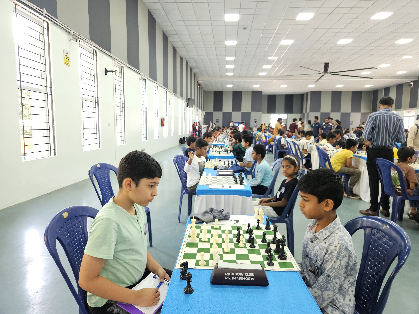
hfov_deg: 73.9
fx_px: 278
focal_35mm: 23
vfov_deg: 58.9
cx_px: 210
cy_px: 157
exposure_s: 1/100
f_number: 1.8
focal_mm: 5.4
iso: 400
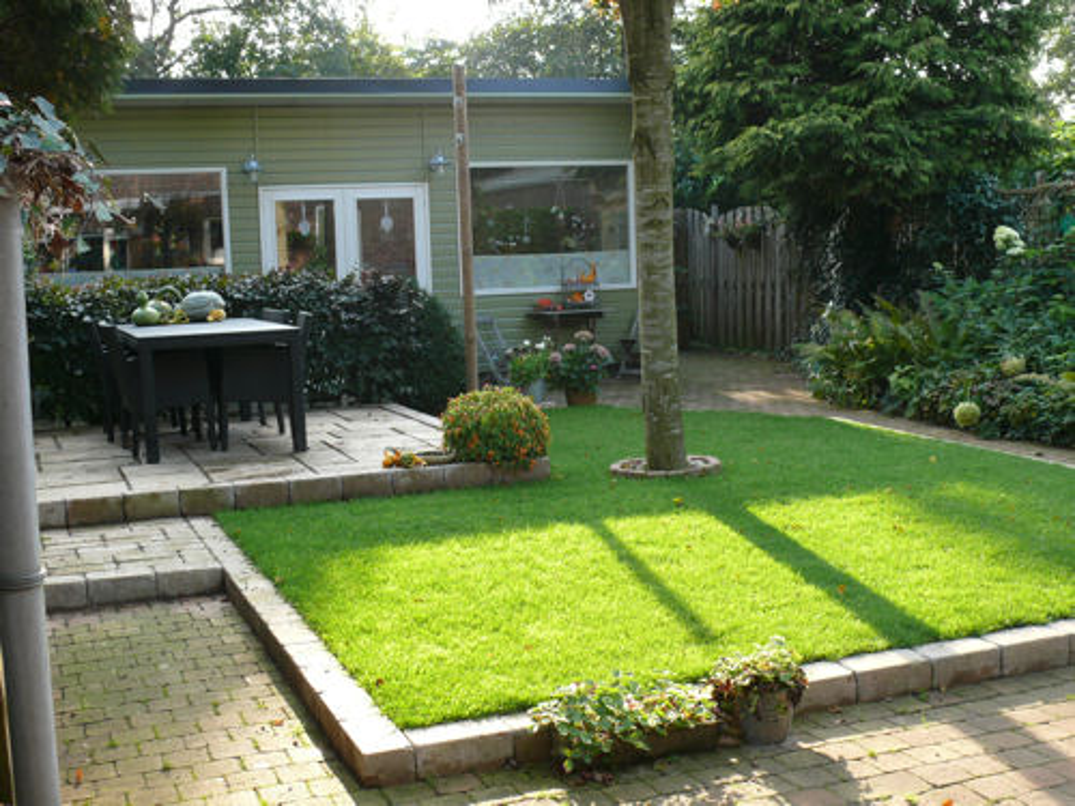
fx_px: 1366
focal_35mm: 44
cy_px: 403
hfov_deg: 42.9
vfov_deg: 32.9
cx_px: 538
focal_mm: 8.5
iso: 100
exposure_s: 1/100
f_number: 3.6
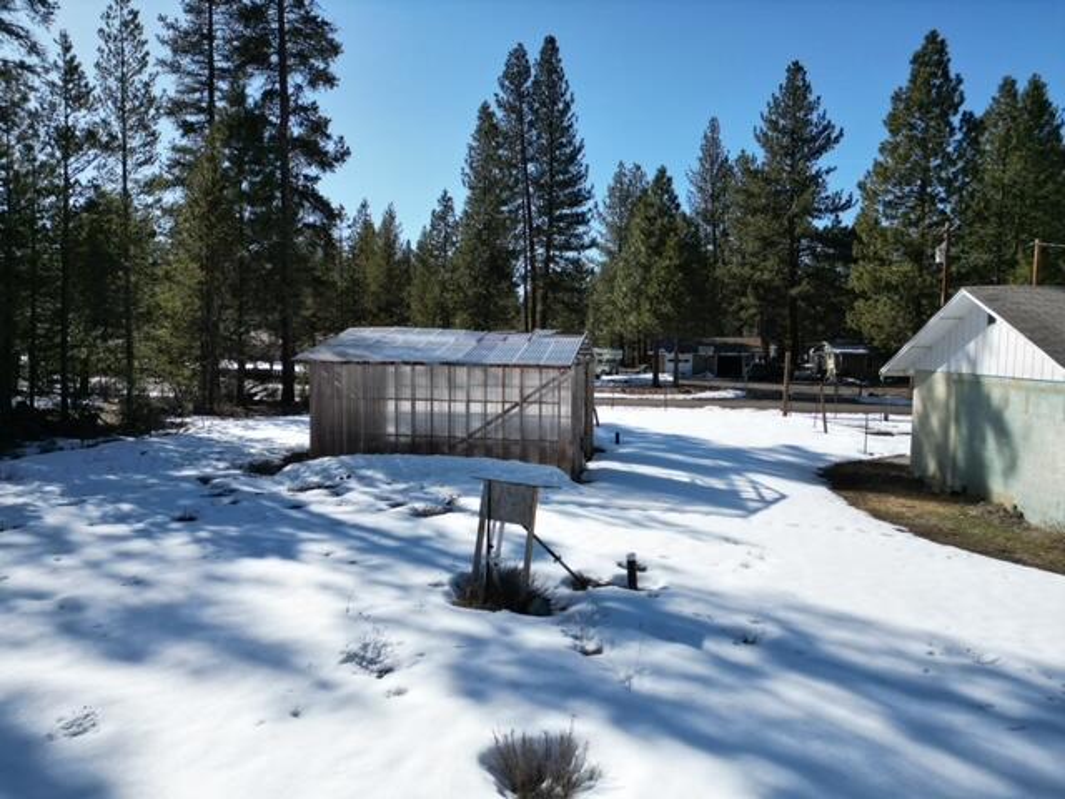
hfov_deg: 71.6
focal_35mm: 24
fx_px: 738
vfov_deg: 56.8
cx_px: 532
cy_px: 400
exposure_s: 1/4000
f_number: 1.7
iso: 130
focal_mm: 6.72
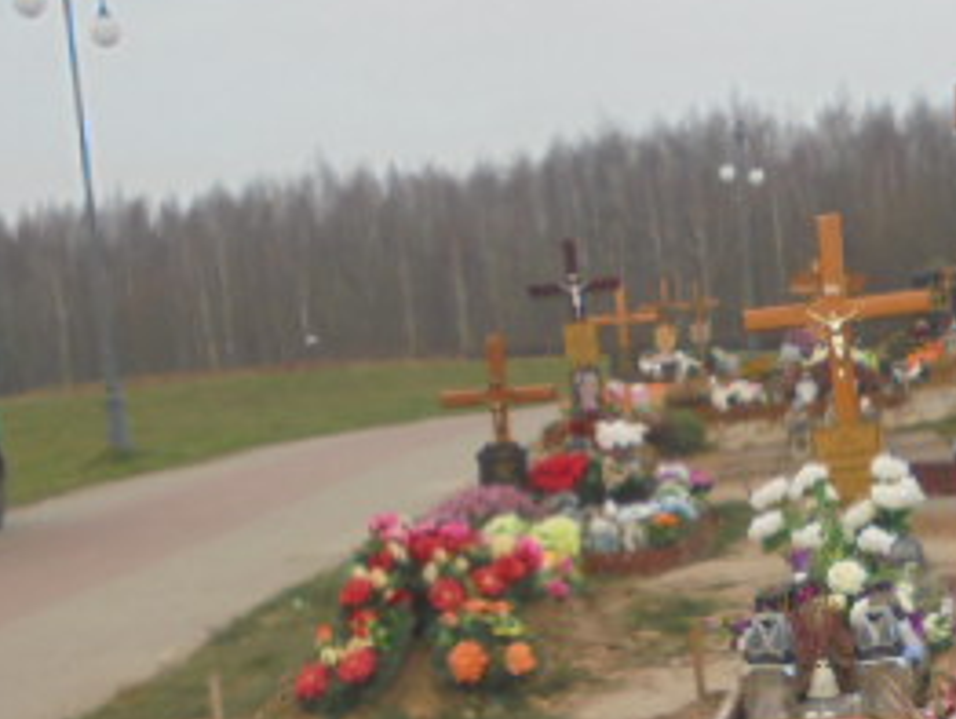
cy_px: 821
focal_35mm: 83
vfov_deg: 17.1
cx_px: 806
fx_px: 2294
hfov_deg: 23.1
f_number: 4
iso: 100
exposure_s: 1/160
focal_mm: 6.1
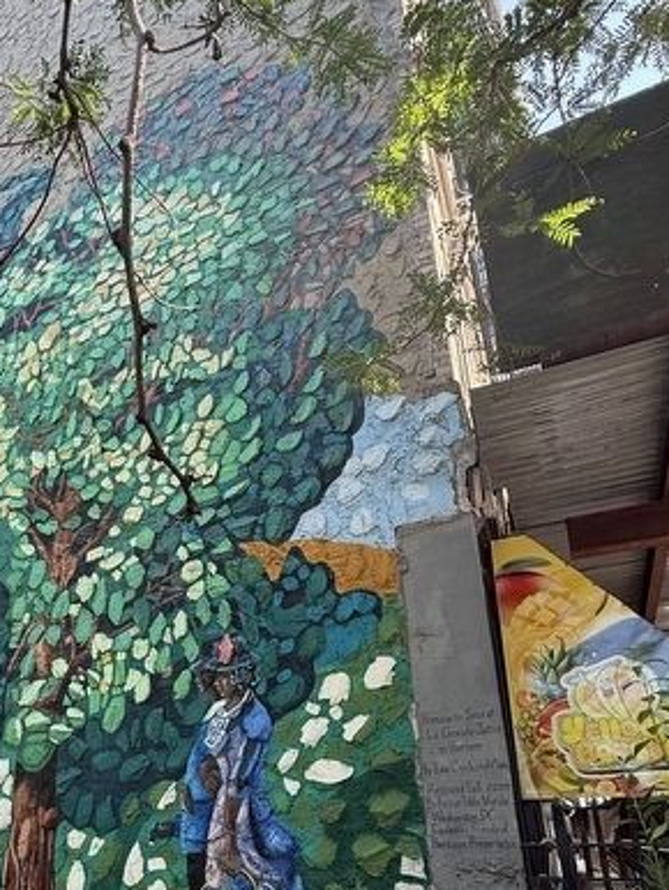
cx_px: 134
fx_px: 746
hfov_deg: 45.8
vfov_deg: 59.1
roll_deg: -1.6
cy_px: 643
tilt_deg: +23.2
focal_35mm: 29
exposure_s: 1/99
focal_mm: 2.22
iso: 50
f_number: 2.2
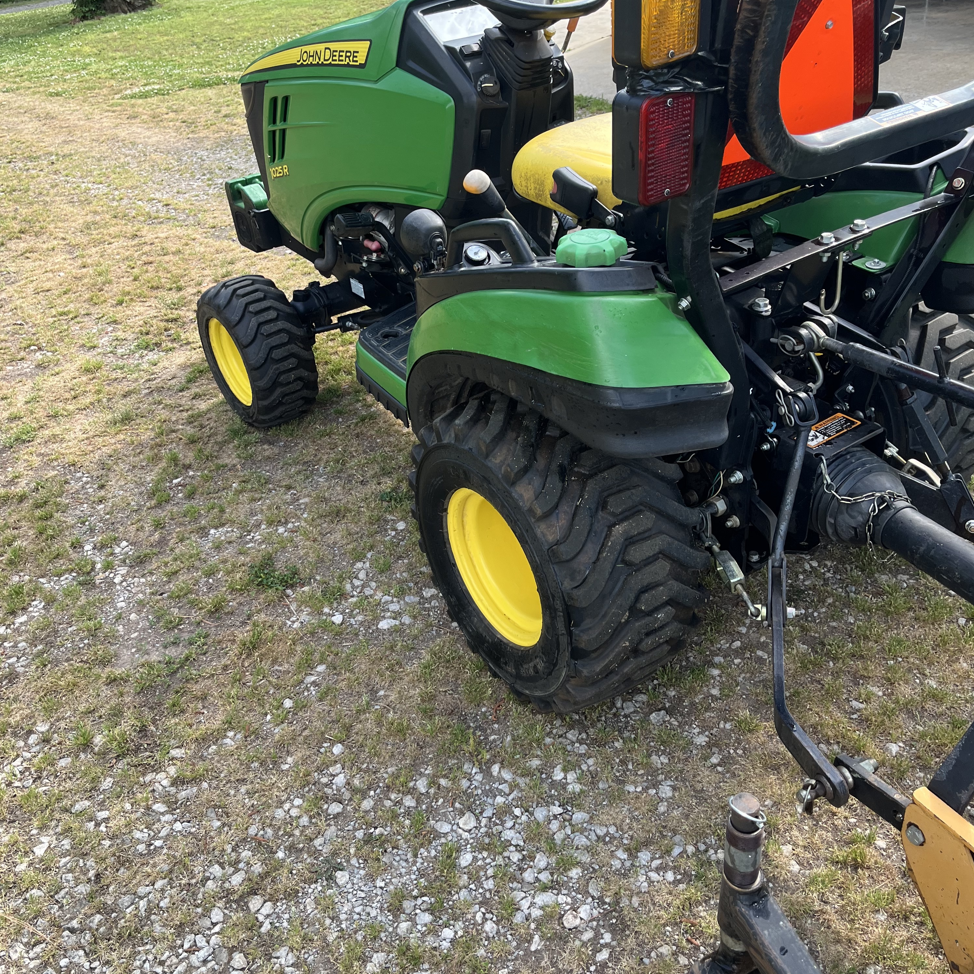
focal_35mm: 31
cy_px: 479
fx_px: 987
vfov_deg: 52.5
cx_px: 487
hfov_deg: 52.5
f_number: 1.6
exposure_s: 1/378
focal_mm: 5.1
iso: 50
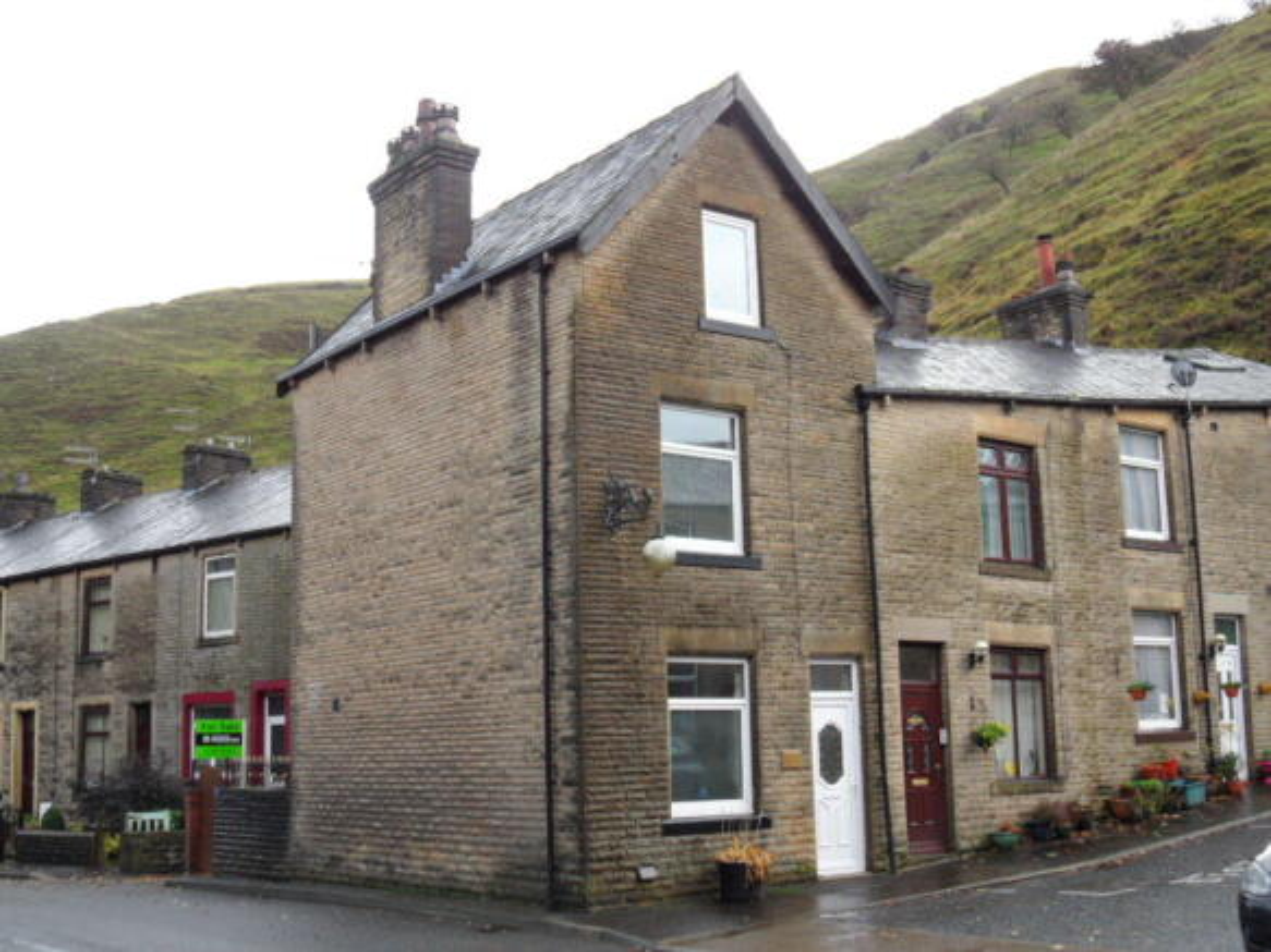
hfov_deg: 46.8
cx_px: 636
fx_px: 1468
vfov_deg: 35.9
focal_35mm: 40
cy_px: 476
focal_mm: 6.5
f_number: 3.6
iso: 80
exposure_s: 1/125
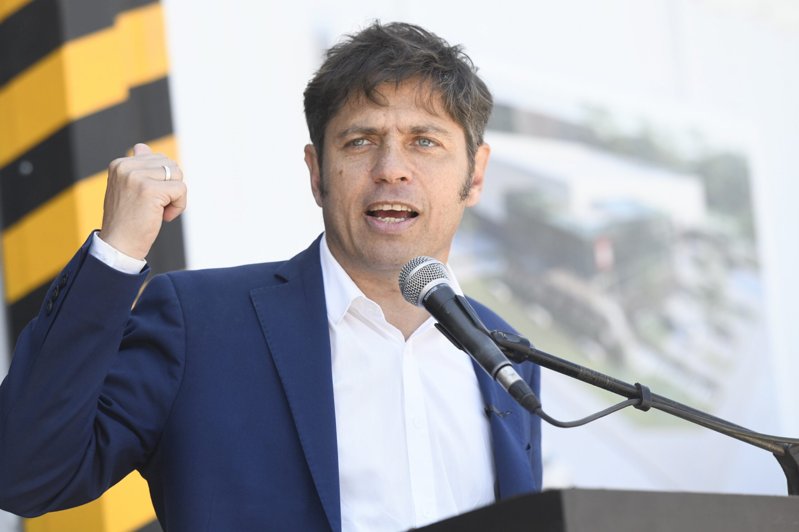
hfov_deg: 13.7
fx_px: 3328
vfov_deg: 9.1
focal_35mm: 150
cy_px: 266
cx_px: 400
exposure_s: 1/2000
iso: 1000
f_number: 3.2
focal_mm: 150
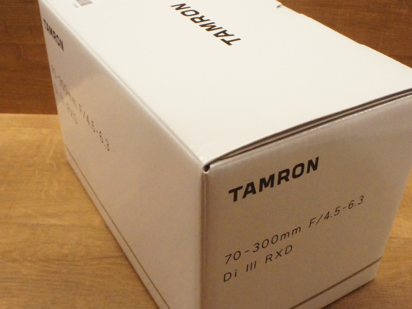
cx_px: 225
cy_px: 181
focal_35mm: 40
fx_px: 476
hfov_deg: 46.8
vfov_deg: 35.8
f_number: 16
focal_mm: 18
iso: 6400
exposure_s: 1/160
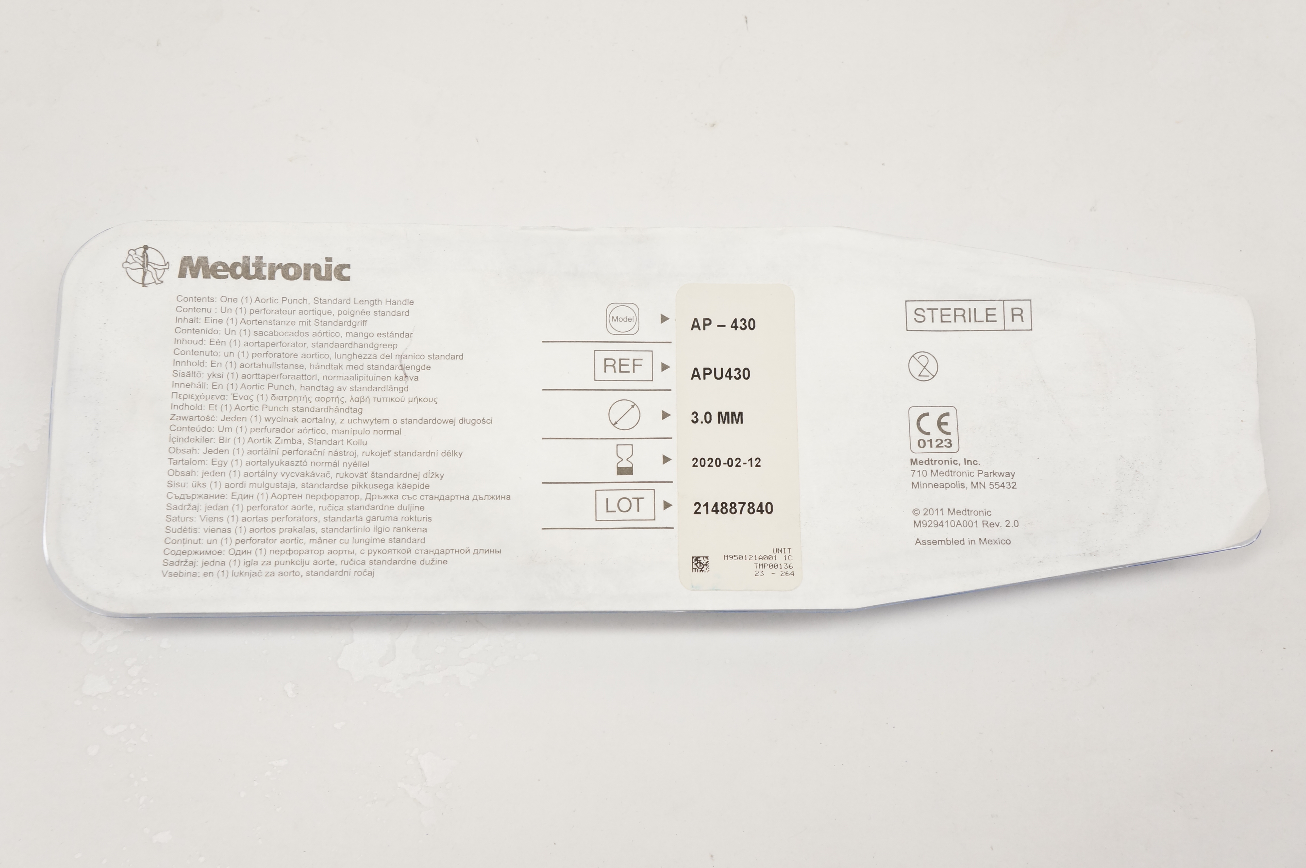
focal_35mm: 48
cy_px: 434
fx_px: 1739
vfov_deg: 28.0
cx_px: 653
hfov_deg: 41.2
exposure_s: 1/100
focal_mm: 32
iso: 800
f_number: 8
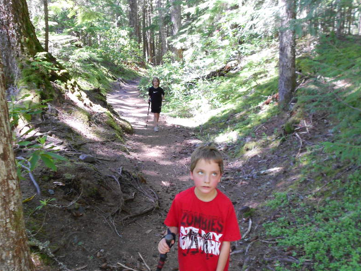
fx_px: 396
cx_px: 176
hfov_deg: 49.0
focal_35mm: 38
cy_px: 135
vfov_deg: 37.7
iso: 250
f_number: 3.9
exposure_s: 1/30
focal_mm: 6.7
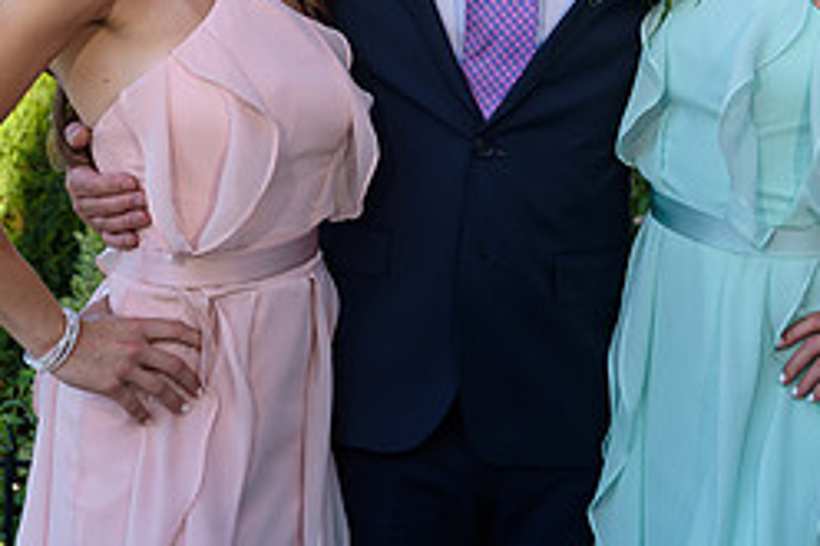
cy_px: -84
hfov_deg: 15.6
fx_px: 2982
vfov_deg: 10.3
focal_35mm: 131
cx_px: 493
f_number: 4
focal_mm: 56
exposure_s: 1/250
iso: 200
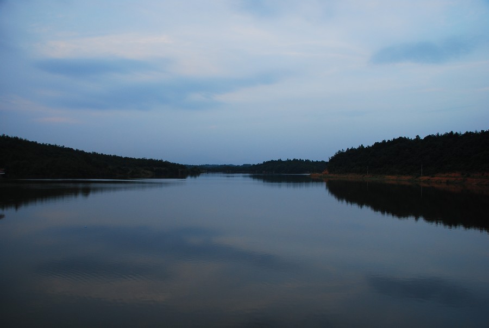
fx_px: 449
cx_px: 244
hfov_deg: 57.1
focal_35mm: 33
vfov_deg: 40.1
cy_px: 164
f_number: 5
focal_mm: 22
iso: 200
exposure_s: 1/60
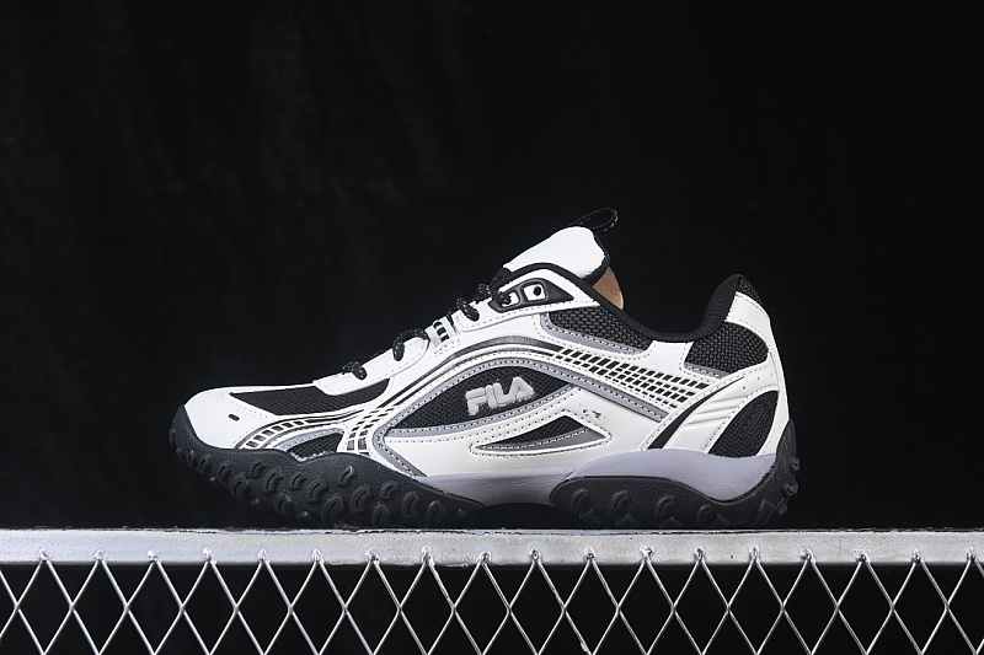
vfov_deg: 18.2
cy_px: 328
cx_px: 492
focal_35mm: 75
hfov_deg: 27.0
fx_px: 2049
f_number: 7.1
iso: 160
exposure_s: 1/80
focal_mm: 50
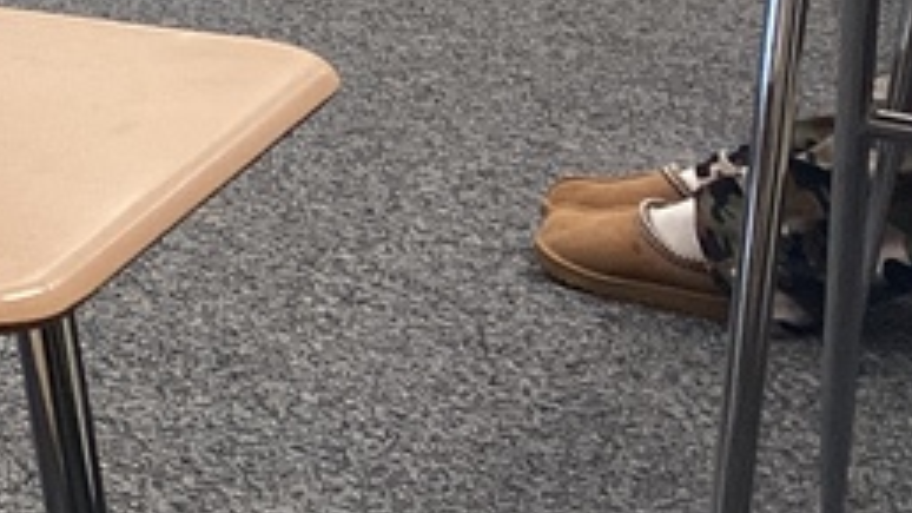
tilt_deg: -5.3
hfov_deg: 14.8
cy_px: -474
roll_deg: -0.3
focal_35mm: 134
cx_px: -505
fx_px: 3240
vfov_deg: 8.6
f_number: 2.4
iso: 100
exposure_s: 1/60
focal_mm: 3.3
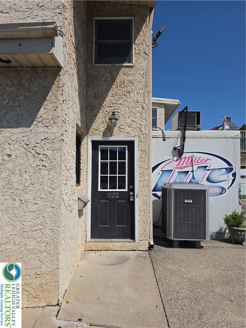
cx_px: 123
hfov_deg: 58.9
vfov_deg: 73.9
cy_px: 164
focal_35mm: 23
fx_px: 218
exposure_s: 1/1761
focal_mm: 6.5
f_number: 1.4
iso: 10
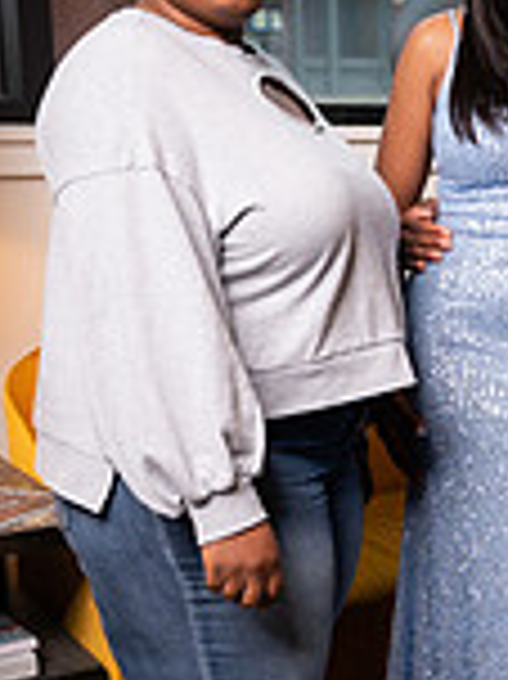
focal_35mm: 83
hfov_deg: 16.8
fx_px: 1626
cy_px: 437
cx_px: 654
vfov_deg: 23.5
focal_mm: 29
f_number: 3.5
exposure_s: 1/250
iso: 1600
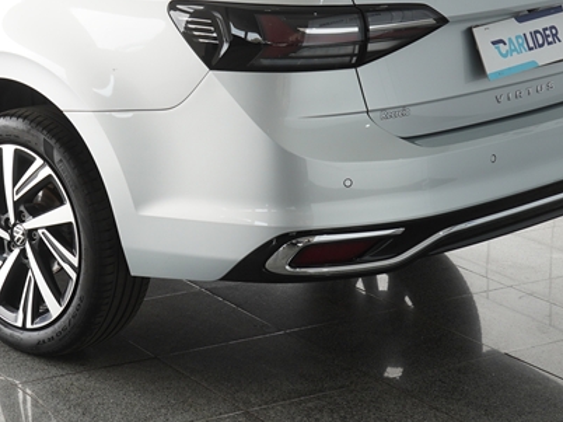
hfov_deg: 19.6
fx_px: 1613
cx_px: 115
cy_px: 13
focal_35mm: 99
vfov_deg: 14.7
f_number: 4.5
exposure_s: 1/125
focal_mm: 27
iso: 200
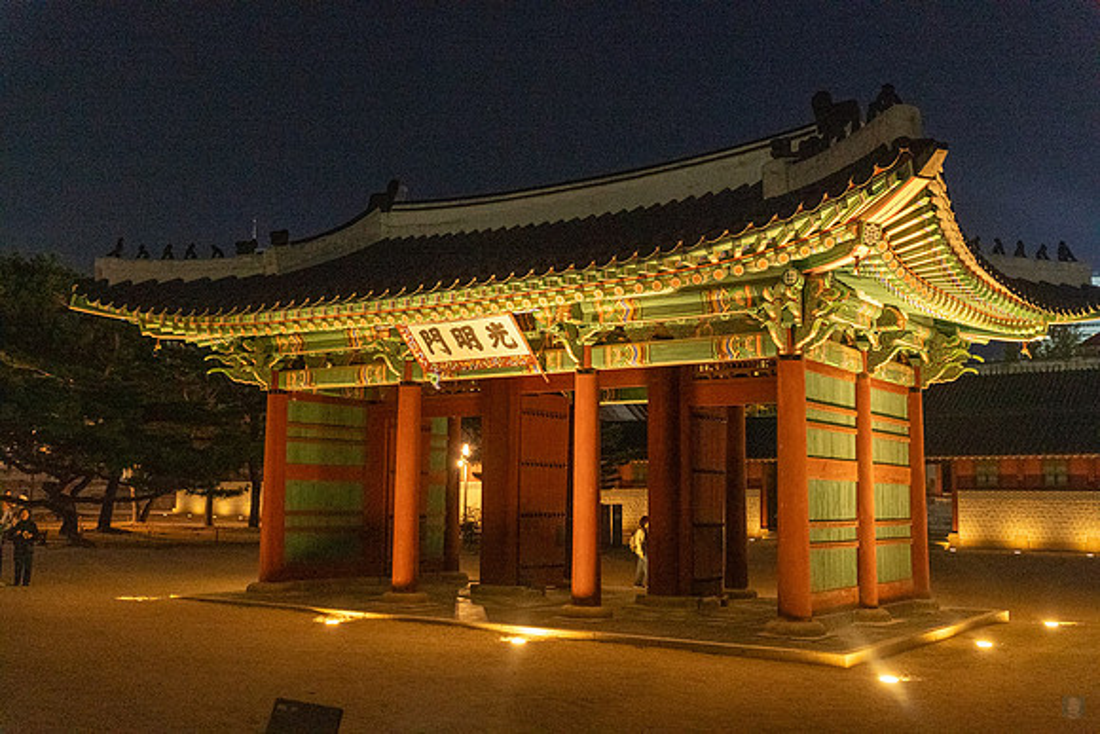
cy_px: 367
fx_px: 1161
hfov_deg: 50.7
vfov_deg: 35.1
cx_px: 550
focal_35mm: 38
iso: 12800
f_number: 3.5
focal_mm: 38
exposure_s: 1/100
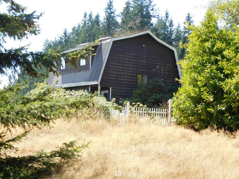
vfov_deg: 26.1
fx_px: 387
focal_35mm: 56
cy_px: 83
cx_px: 129
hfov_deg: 34.3
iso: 125
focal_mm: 8.9
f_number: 4.1
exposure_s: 1/250
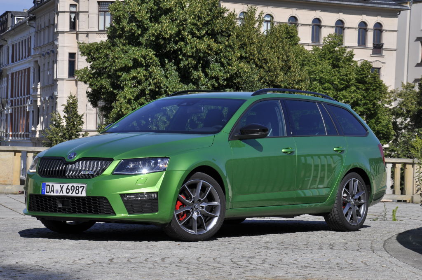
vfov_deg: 12.1
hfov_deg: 18.2
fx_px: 1317
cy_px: 140
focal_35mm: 112
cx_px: 211
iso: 200
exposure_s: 1/500
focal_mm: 75
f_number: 11
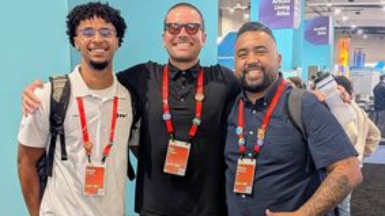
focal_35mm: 37
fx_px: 378
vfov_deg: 30.4
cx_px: 193
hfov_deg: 54.0
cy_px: 200
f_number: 1.7
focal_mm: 4.53
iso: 29
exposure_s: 1/20
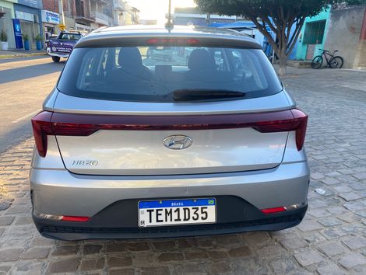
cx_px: 183
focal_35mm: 26
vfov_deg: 53.2
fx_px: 275
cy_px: 138
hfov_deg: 67.2
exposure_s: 1/142
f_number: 1.8
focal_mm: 4.25
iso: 32
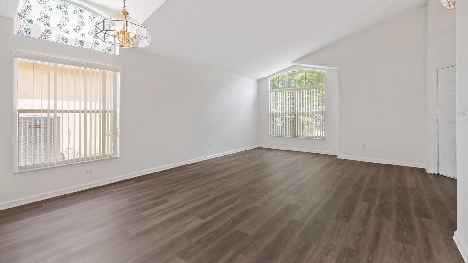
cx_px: 231
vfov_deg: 66.8
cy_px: 113
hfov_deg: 99.4
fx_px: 199
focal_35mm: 16
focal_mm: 14
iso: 400
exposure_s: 1/25
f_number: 8
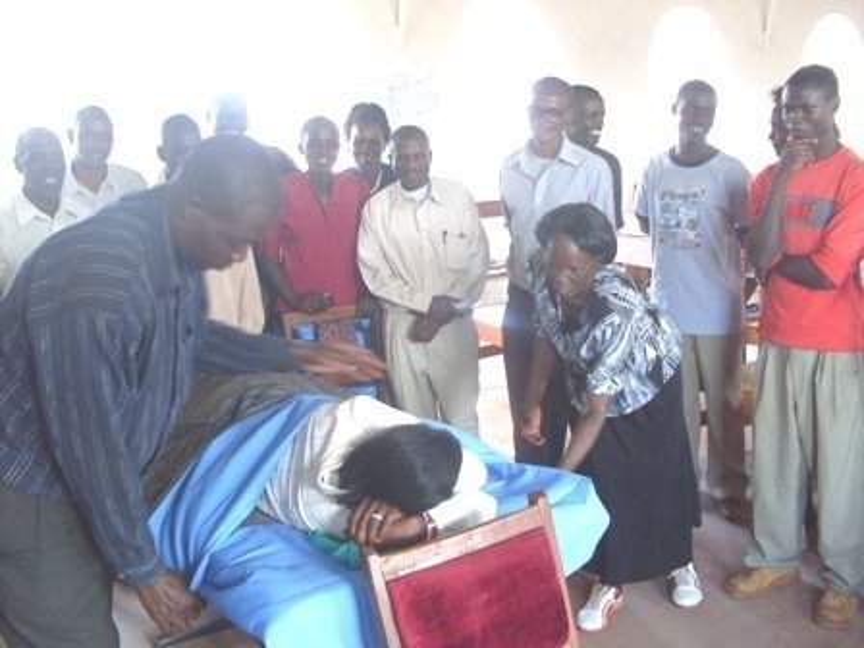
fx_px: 948
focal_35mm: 38
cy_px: 324
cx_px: 432
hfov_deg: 49.0
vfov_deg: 37.7
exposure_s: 1/20
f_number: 2.8
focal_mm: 6.3
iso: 200
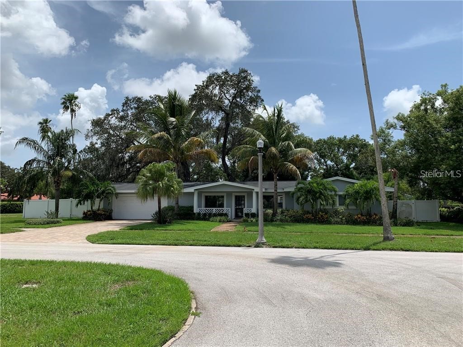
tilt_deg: +4.6
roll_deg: -1.6
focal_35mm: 26
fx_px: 348
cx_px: 232
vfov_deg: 53.1
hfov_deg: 67.3
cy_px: 174
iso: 25
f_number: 1.8
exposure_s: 1/3650
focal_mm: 4.25
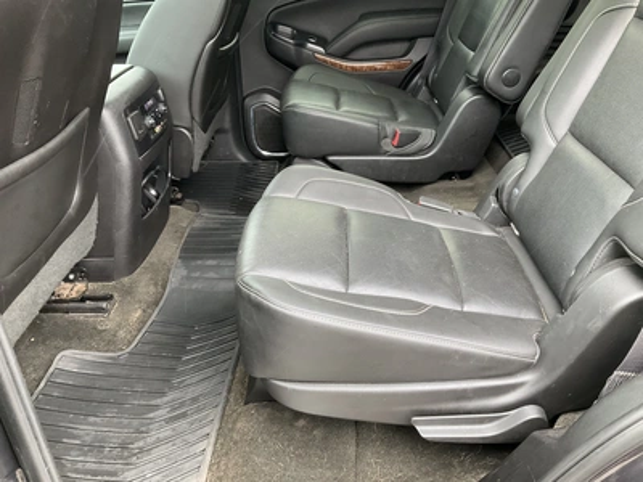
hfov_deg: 61.7
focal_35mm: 29
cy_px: 241
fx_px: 539
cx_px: 322
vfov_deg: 48.2
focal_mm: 3
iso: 125
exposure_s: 1/60
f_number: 1.8
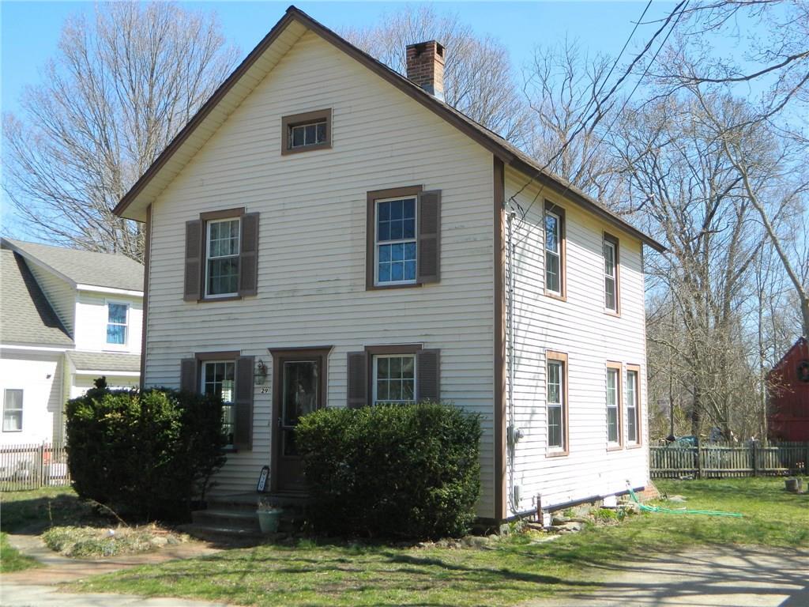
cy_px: 304
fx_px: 958
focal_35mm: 41
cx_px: 404
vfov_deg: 35.1
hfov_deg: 45.8
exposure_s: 1/640
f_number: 3.5
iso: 110
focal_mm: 7.3
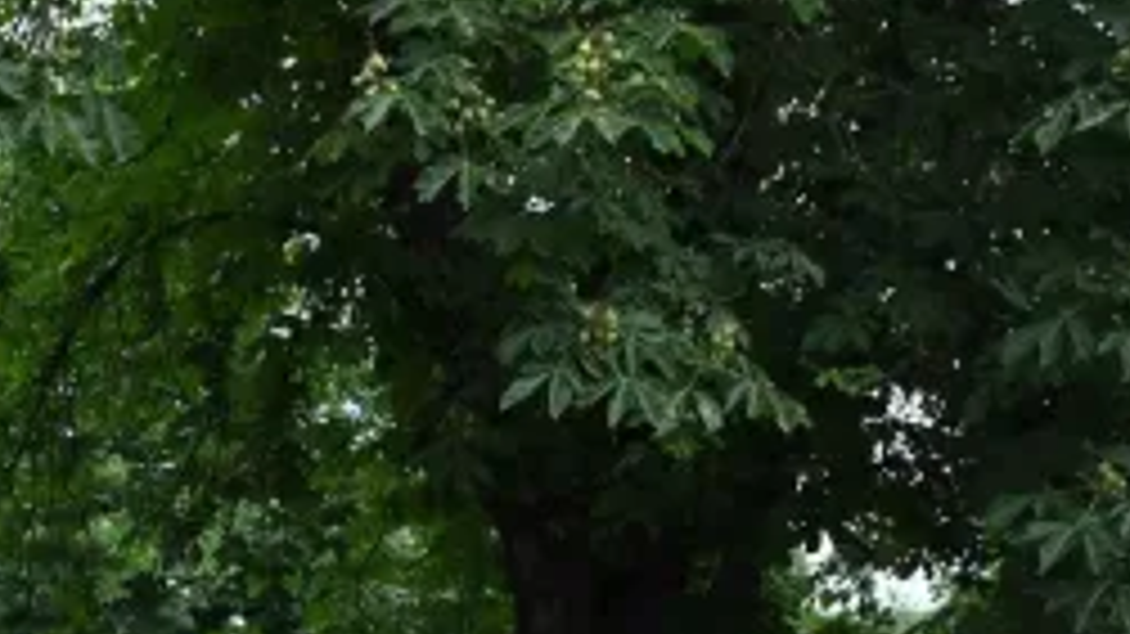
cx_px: -185
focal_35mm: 76
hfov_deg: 25.4
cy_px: 1090
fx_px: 2276
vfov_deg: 14.3
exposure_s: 1/1000
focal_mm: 24
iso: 1000
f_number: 4.5
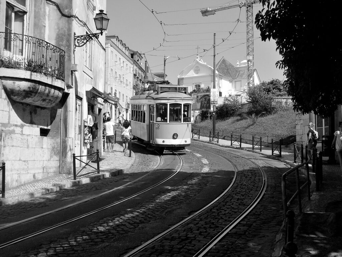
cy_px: 128
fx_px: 454
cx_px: 171
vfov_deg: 31.5
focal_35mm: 46
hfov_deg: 41.2
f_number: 7.1
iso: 80
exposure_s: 1/320
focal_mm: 7.5
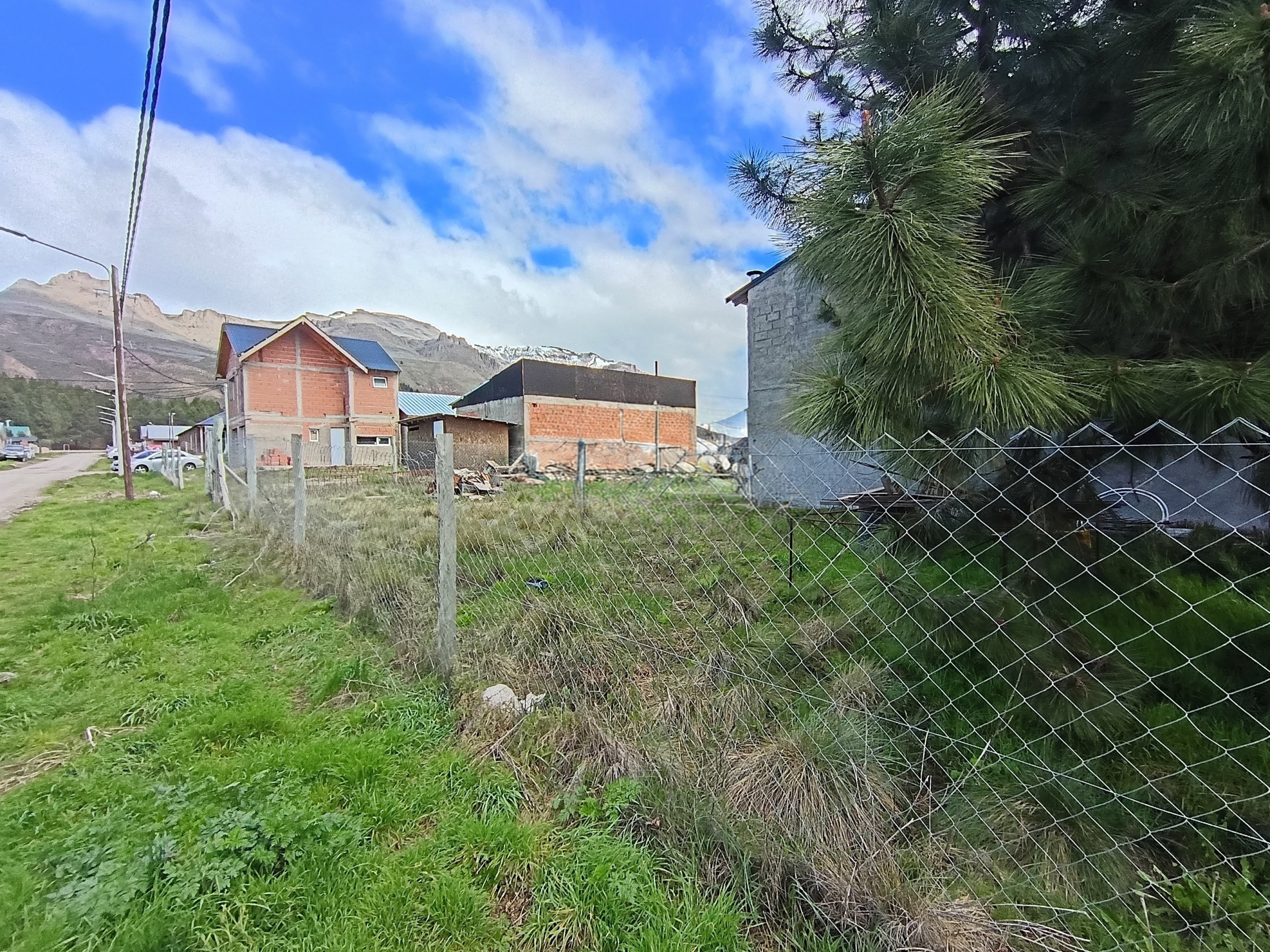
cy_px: 476
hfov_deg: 106.2
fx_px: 477
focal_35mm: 13
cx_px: 635
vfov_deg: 89.9
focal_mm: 1.64
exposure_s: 1/595
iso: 102
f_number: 2.2
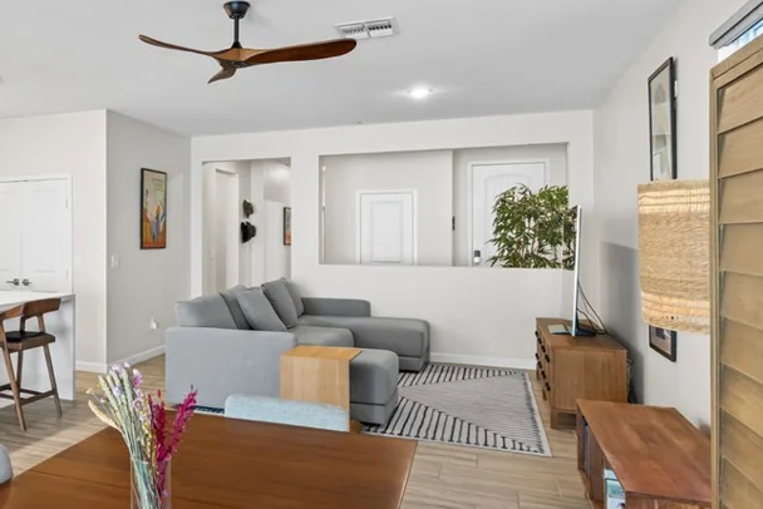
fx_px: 679
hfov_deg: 54.0
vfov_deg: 41.1
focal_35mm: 32
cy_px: 234
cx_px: 134
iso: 400
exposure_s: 1.3
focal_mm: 19
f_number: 8
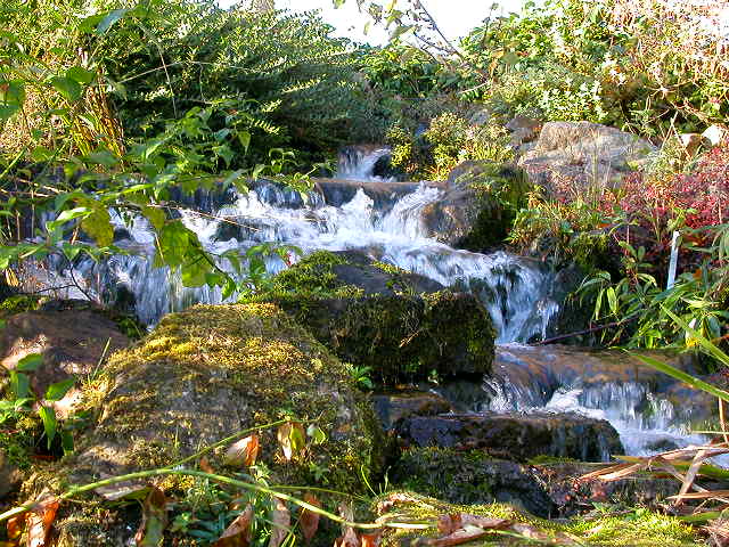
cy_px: 274
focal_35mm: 64
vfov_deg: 22.9
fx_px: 1348
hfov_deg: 30.3
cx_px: 364
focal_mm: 9.7
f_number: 3.5
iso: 100
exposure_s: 1/49
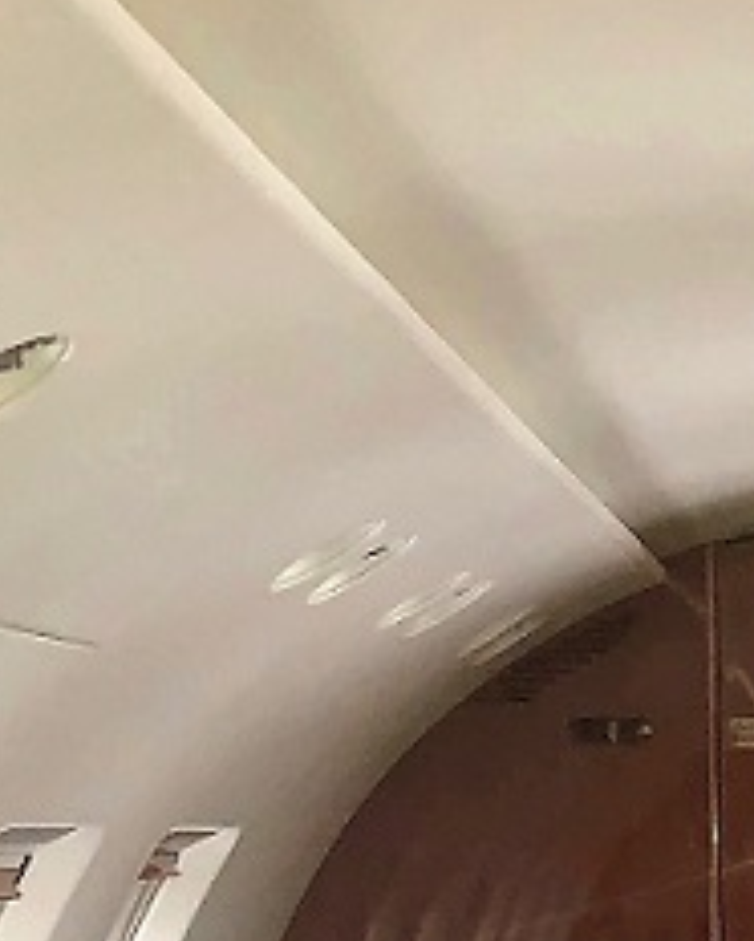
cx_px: 926
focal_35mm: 114
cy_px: 1529
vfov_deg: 15.2
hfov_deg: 13.2
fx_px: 3176
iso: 100
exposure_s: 1/11
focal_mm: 3.99
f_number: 1.8
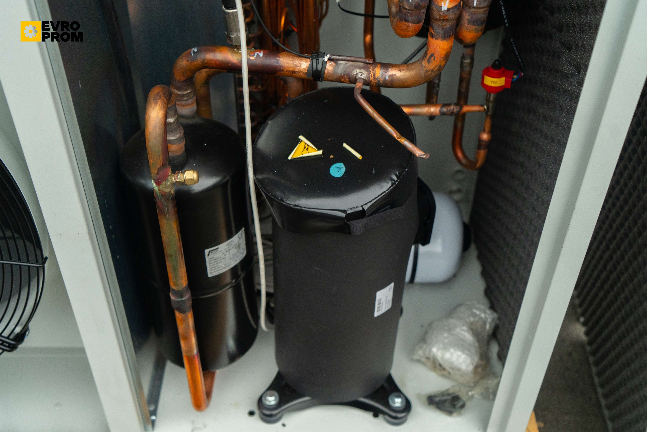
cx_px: 324
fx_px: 719
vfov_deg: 33.4
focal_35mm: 40
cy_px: 216
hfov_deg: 48.5
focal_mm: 40
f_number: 4
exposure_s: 1/80
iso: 800
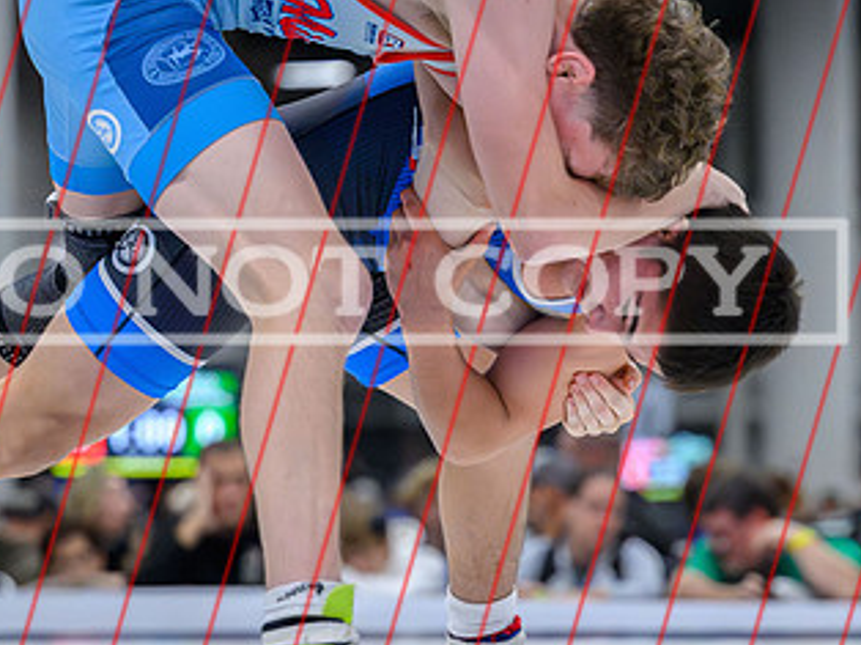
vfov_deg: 6.9
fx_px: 5319
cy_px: 324
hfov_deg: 9.3
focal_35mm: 214
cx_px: 504
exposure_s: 1/1250
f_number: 2.8
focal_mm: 99
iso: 12800
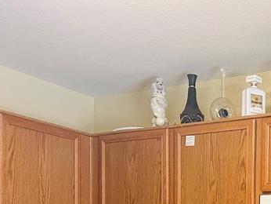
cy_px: 286
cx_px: 282
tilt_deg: -2.6
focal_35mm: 71
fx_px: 556
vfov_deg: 18.8
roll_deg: -1.5
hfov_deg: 25.8
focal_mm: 6.86
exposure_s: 1/60
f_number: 1.78
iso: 400
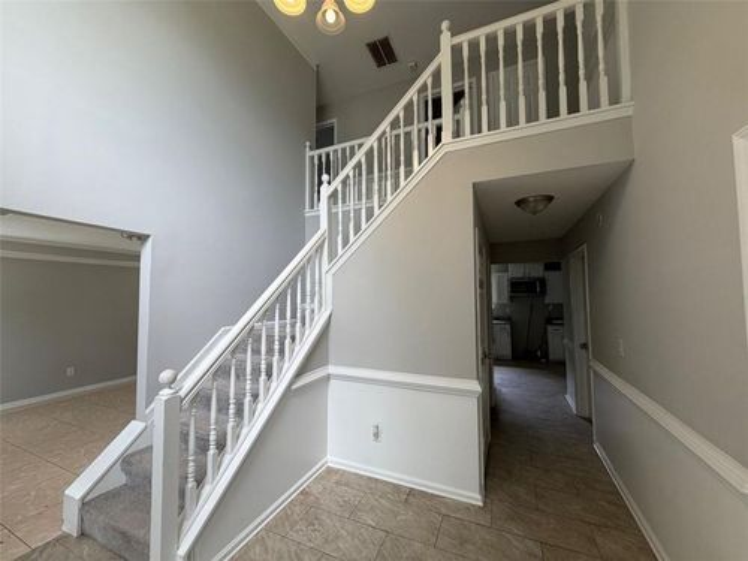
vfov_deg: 85.7
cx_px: 374
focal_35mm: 14
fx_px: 303
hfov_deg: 102.1
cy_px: 280
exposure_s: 1/120
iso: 100
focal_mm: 2.22
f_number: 2.2
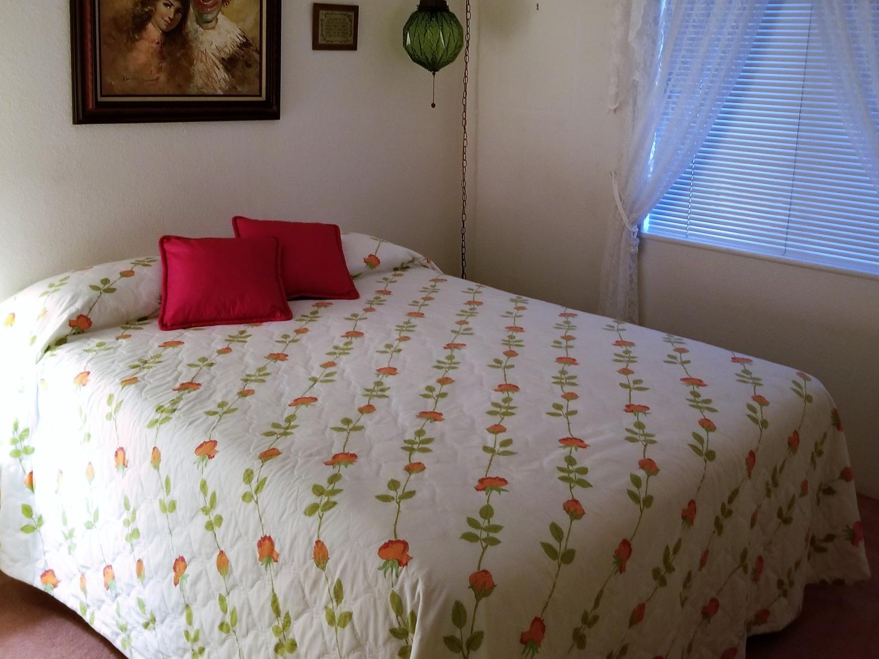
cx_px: 441
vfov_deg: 40.5
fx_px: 889
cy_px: 261
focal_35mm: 35
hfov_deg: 52.6
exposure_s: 1/12
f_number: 1.7
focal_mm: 4.25
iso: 250
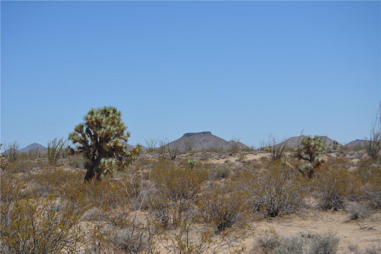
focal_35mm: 82
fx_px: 874
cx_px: 190
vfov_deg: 16.6
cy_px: 127
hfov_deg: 24.6
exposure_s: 1/2000
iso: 400
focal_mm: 55
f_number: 7.1
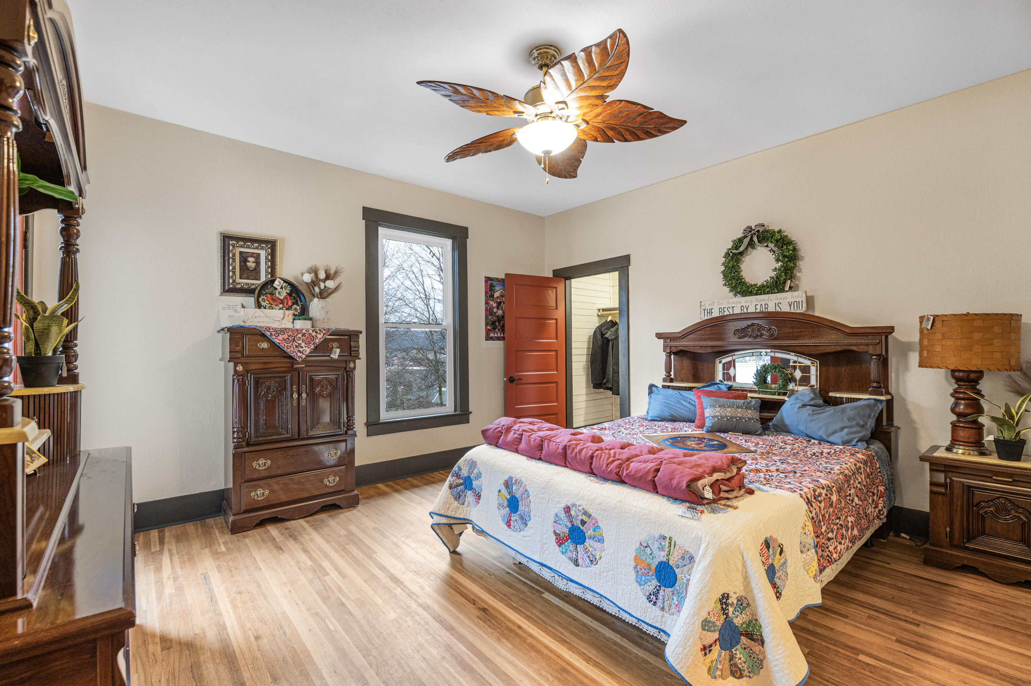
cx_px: 516
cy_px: 343
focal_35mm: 15
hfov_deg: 100.4
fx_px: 429
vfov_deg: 77.2
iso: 1600
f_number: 4.5
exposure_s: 1/20
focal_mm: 15
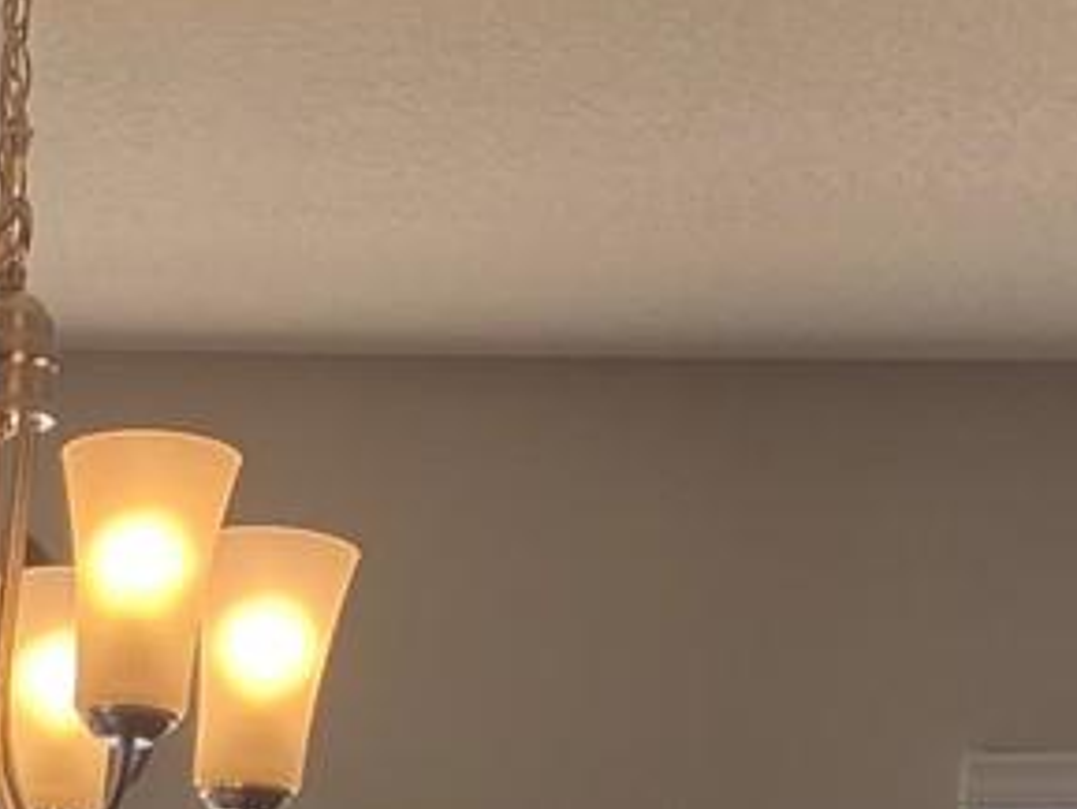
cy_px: 2140
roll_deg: -2.5
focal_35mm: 144
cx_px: -354
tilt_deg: -9.0
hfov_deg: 13.2
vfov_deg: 9.0
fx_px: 4482
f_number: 1.8
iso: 32
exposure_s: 1/195
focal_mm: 4.25
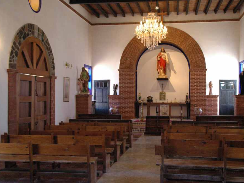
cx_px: 138
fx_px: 293
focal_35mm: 42
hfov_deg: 45.1
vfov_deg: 34.7
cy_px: 92
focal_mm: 25
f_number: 4
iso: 1600
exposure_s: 1/60
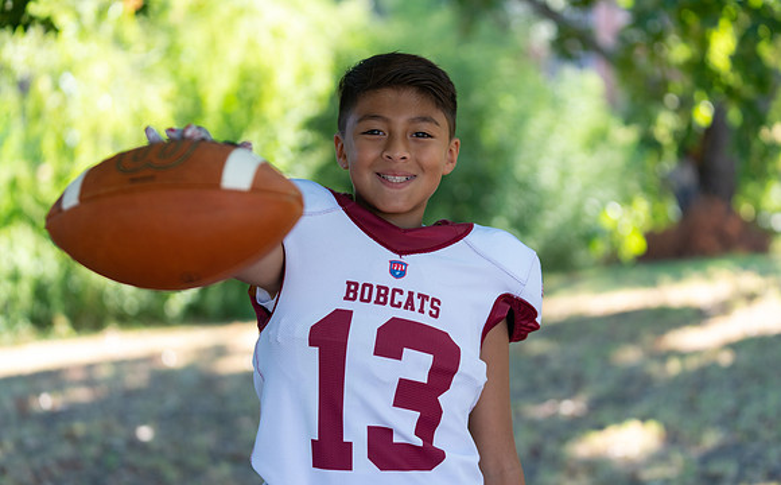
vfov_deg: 17.8
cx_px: 390
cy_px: 260
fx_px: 1548
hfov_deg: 28.3
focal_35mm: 73
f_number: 2.8
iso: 200
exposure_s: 1/320
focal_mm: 70
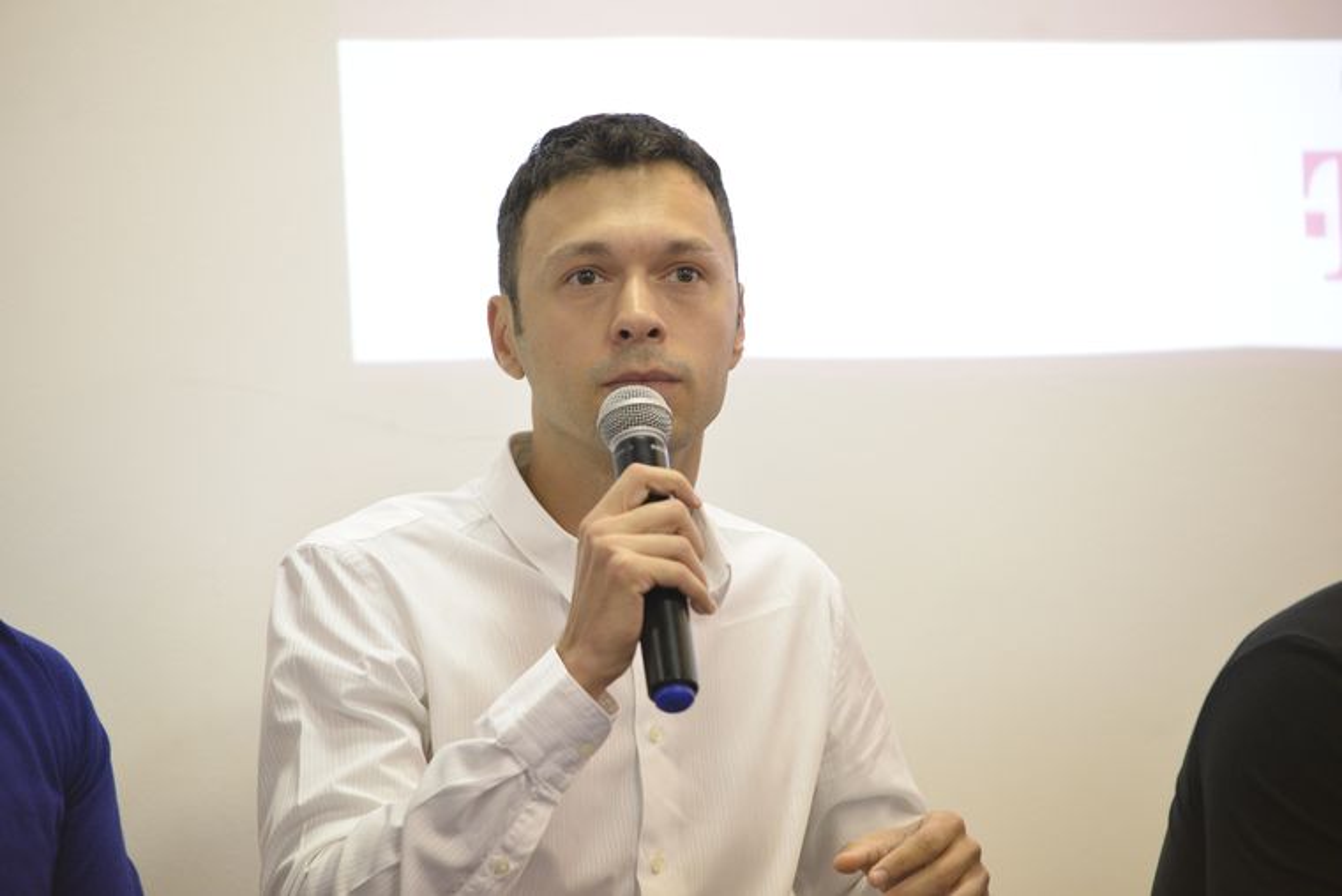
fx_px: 5965
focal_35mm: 160
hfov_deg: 12.8
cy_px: 448
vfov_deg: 8.6
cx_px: 671
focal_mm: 160
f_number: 3.5
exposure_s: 1/125
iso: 2200
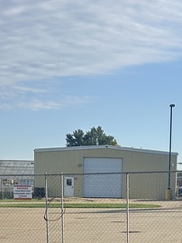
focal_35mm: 99
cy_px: 275
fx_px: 693
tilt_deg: -6.7
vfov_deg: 18.9
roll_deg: -1.8
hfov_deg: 14.9
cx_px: 99
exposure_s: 1/3831
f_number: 1.5
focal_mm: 5.7
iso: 50
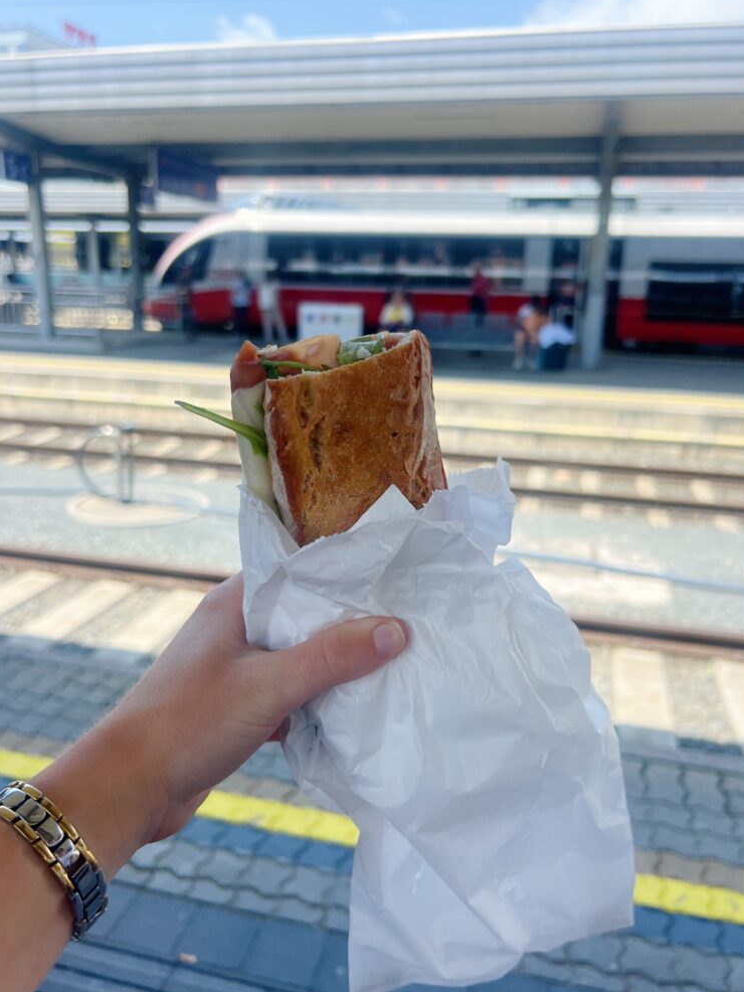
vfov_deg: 65.3
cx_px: 369
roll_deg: -0.7
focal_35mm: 27
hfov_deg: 51.4
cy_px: 486
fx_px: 773
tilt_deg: -14.5
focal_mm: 5.7
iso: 50
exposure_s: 1/1808
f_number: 1.5
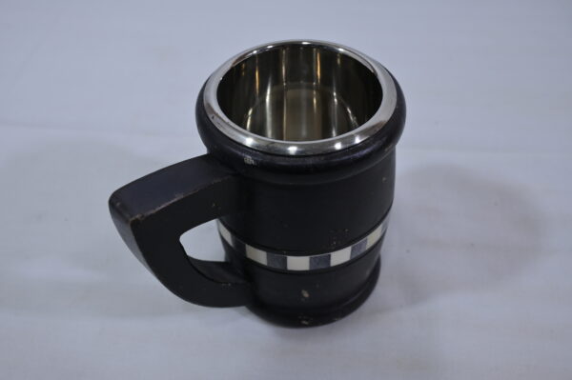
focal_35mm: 35
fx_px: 556
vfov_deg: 37.8
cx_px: 286
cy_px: 190
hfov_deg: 54.5
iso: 500
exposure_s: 1/125
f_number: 8
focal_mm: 35
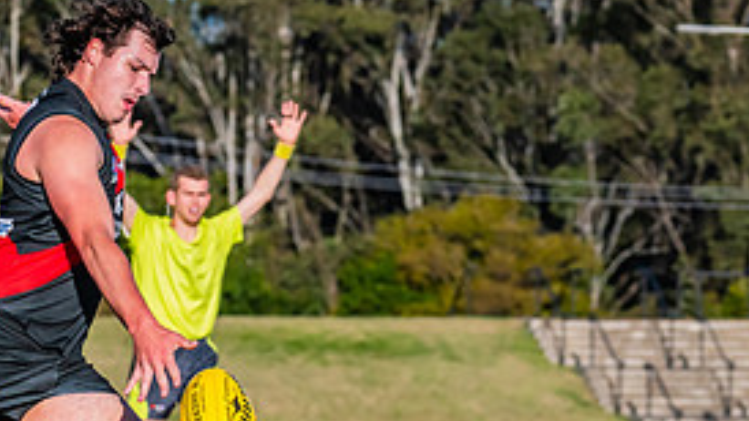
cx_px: 145
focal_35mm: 499
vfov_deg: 2.4
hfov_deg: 4.3
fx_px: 9908
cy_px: 338
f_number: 10
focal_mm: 210
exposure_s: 1/1600
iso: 800
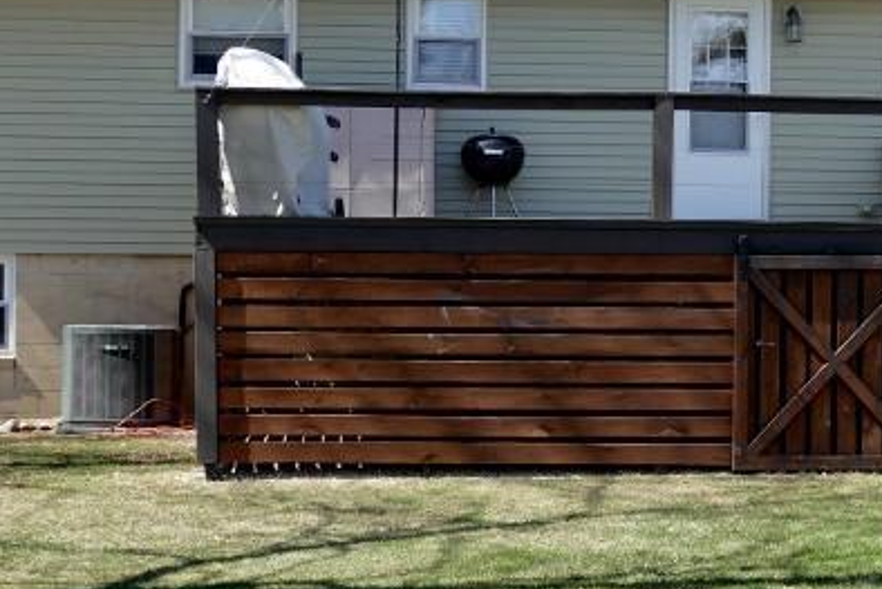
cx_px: 682
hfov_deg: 22.4
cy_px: 305
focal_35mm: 90
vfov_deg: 15.2
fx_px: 2206
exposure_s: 1/640
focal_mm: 13.7
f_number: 3.1
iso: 125
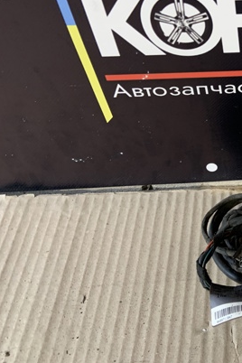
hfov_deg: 27.6
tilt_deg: -46.2
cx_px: 287
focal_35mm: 43
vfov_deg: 45.3
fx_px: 434
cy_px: 155
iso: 400
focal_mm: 4.25
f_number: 1.8
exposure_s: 1/41
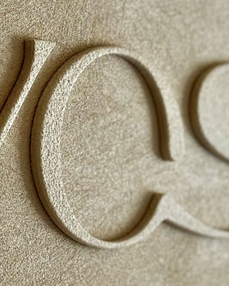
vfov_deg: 13.5
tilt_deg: +1.1
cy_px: 139
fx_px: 1211
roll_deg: -0.8
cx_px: 110
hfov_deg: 10.8
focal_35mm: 143
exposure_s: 1/481
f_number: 1.78
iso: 64
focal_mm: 6.76
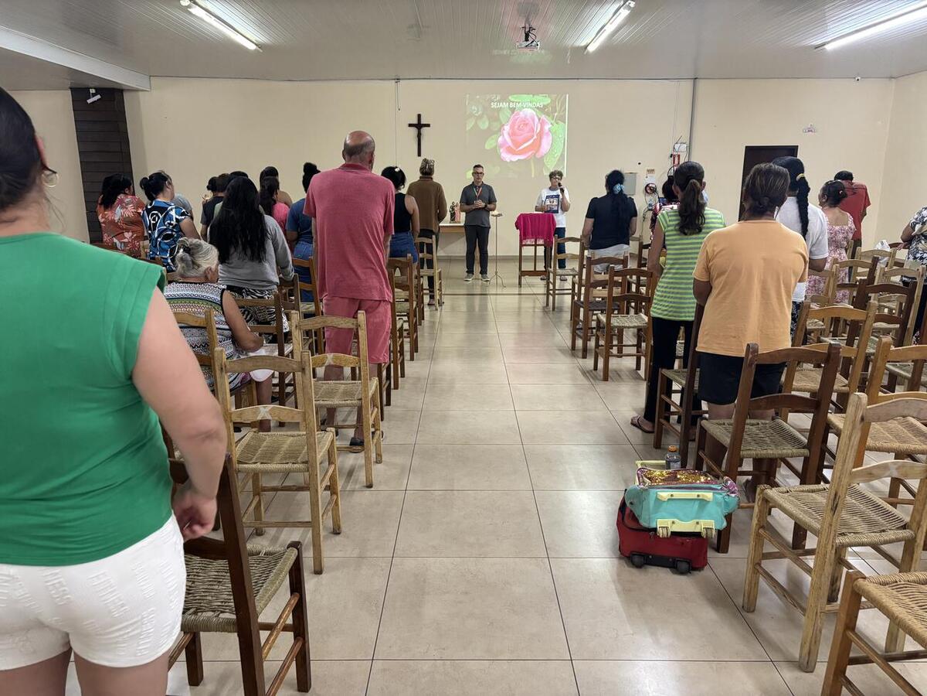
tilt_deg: -12.8
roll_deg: +0.0
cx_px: 464
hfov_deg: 67.3
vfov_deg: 53.1
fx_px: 696
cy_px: 348
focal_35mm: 26
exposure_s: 1/60
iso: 320
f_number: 1.6
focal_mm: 5.96
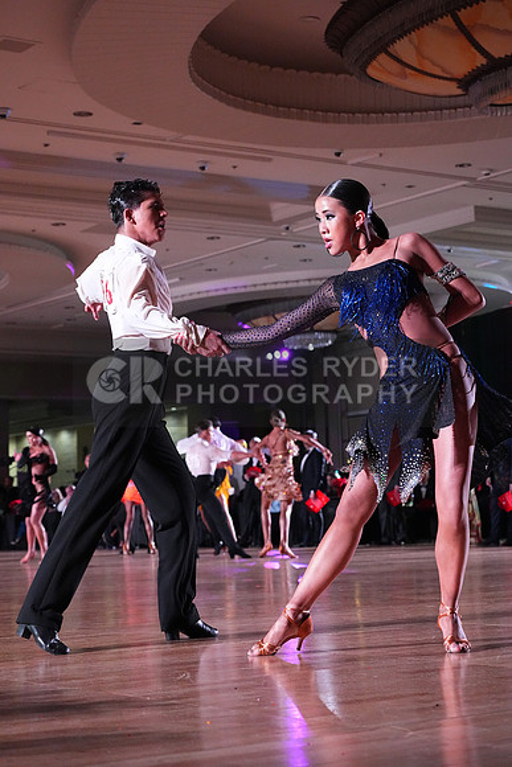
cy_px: 384
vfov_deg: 28.8
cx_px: 256
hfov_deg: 19.5
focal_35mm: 70
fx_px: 1492
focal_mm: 70
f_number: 5.6
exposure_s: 1/400
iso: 10000
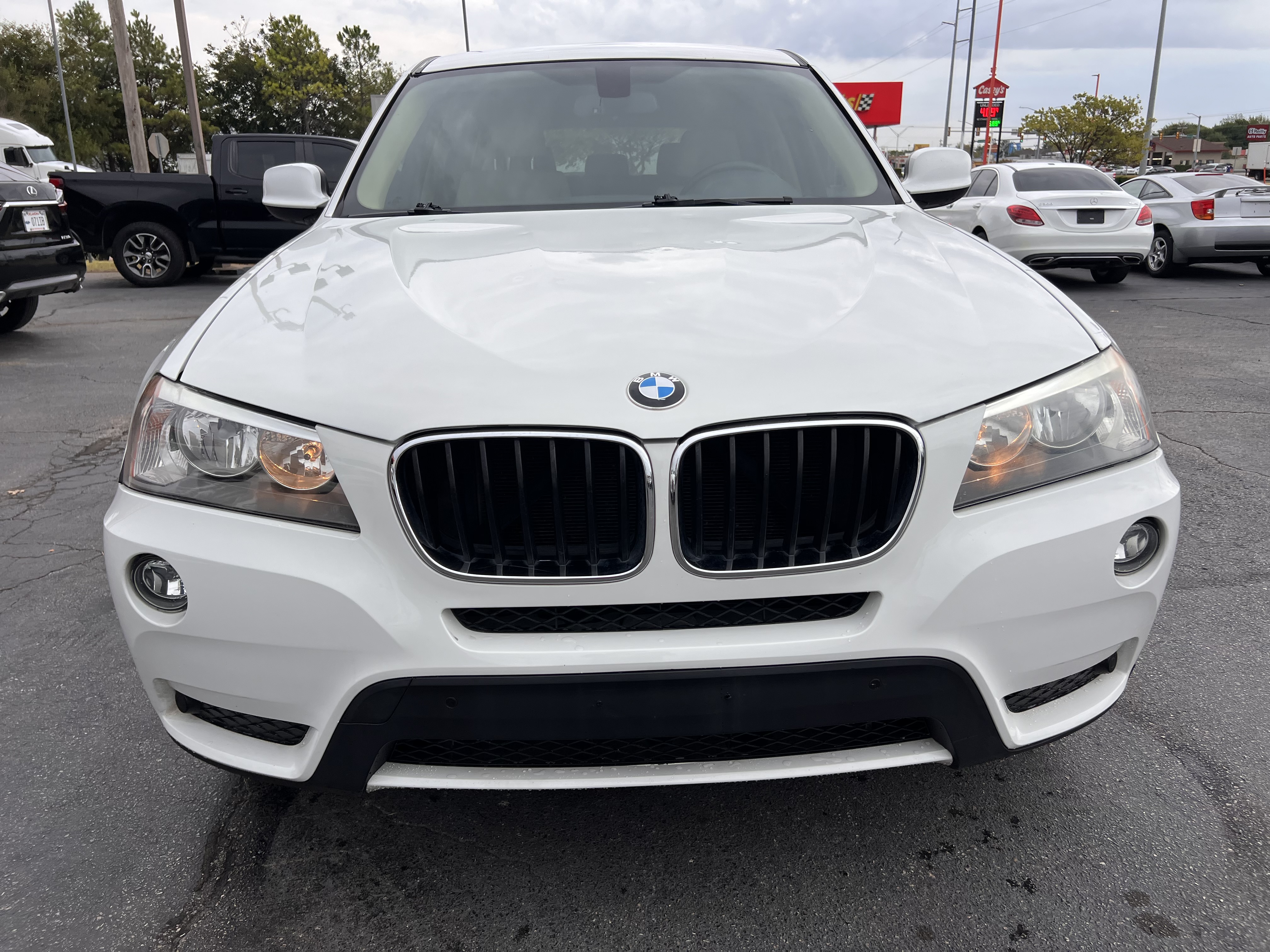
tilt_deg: -18.5
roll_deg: +0.8
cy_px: 476
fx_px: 954
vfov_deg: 53.1
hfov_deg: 67.3
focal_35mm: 26
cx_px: 635
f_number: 1.5
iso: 50
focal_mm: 5.7
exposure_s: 1/3077
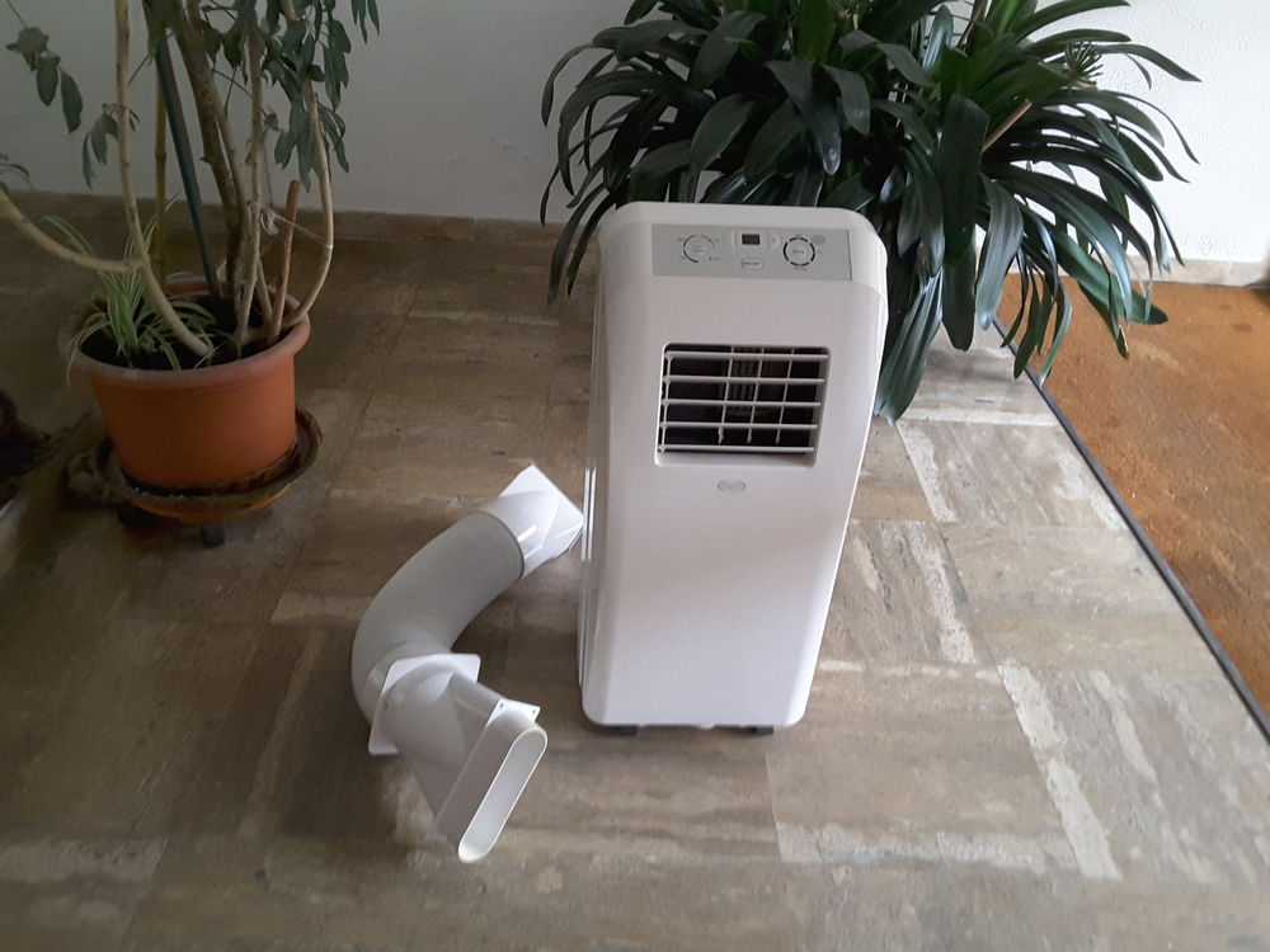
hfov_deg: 58.4
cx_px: 635
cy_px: 476
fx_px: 1137
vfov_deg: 45.4
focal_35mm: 31
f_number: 1.9
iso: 250
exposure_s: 1/20
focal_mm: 2.9
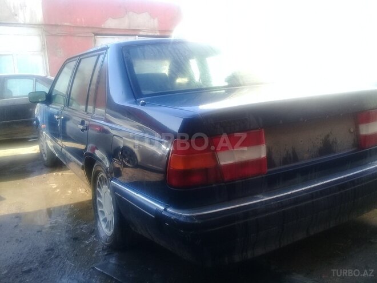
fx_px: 338
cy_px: 142
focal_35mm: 31
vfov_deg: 45.4
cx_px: 188
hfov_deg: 58.4
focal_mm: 3.3
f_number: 2.2
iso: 50
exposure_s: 1/140
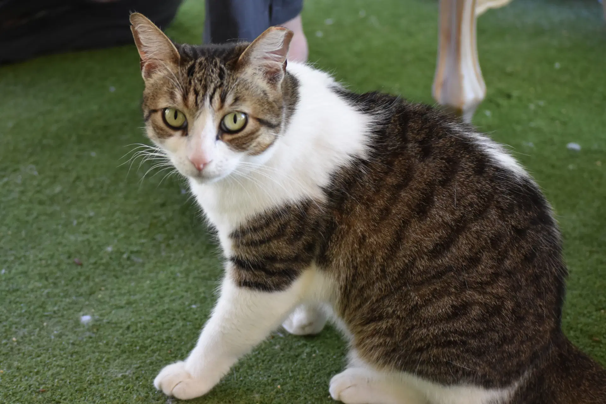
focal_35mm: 82
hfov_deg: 24.6
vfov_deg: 16.6
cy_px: 202
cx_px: 303
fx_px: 1389
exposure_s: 1/60
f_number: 4
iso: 800
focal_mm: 55
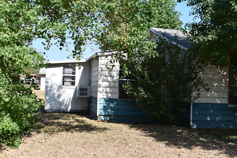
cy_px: 79
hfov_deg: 43.6
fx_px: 296
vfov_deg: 29.9
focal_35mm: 45
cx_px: 118
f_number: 8
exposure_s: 1/250
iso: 100
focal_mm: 30
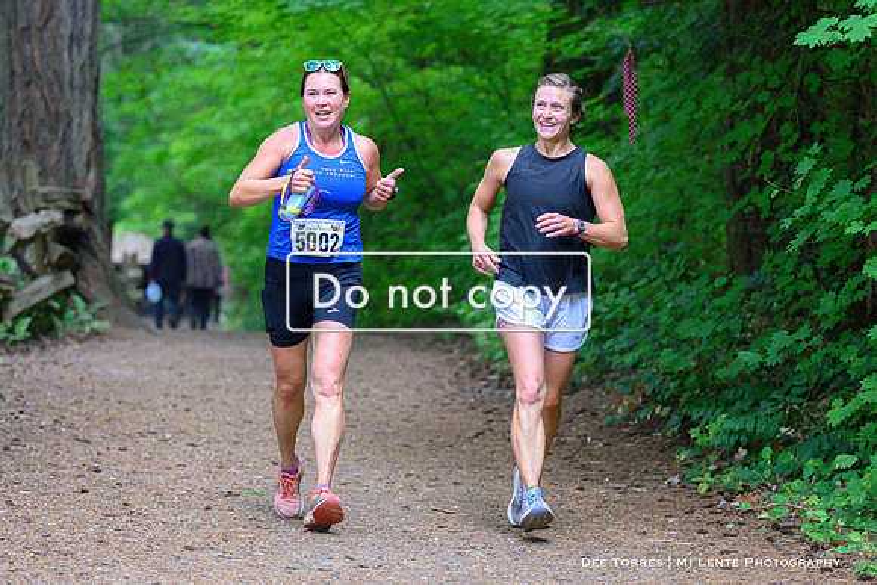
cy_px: 322
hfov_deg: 14.6
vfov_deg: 9.8
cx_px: 428
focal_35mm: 141
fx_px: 3430
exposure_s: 1/800
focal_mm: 99
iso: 4000
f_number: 2.8
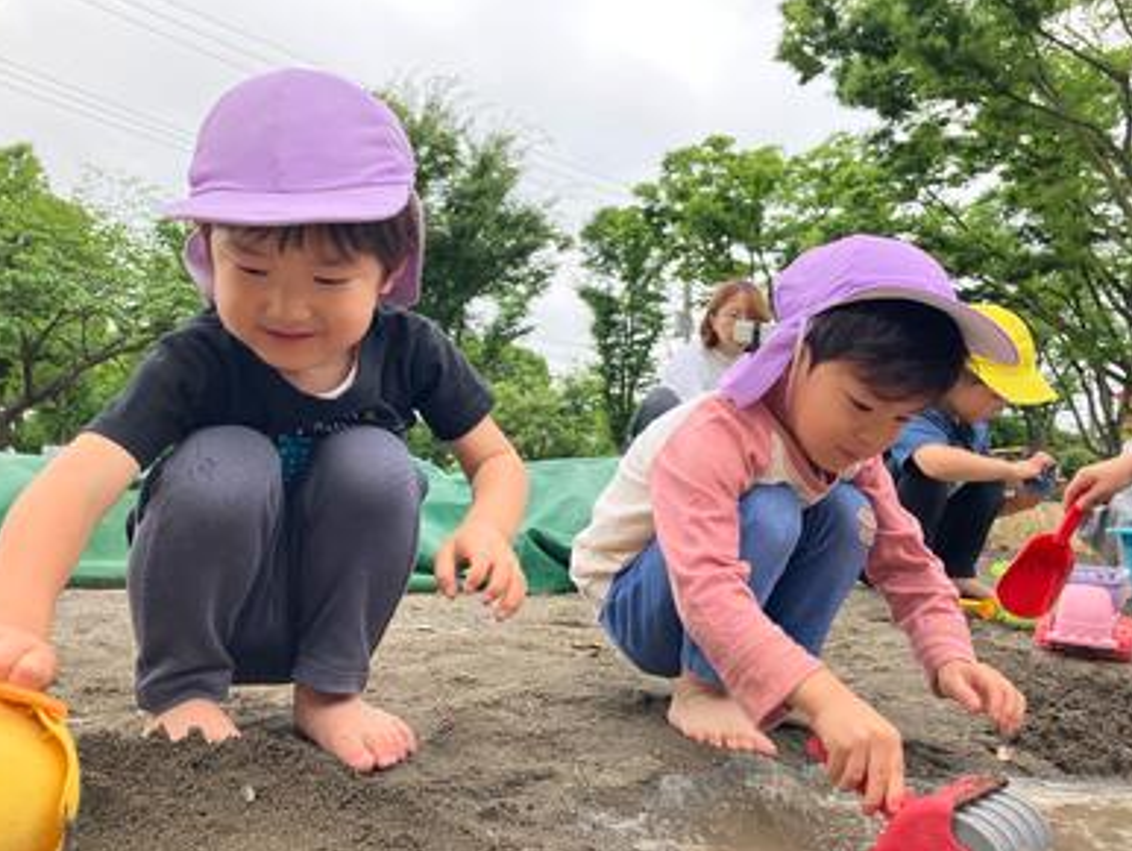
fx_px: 949
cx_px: 572
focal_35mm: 29
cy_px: 428
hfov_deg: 61.6
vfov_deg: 48.3
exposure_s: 1/224
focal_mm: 3.99
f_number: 1.8
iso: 32
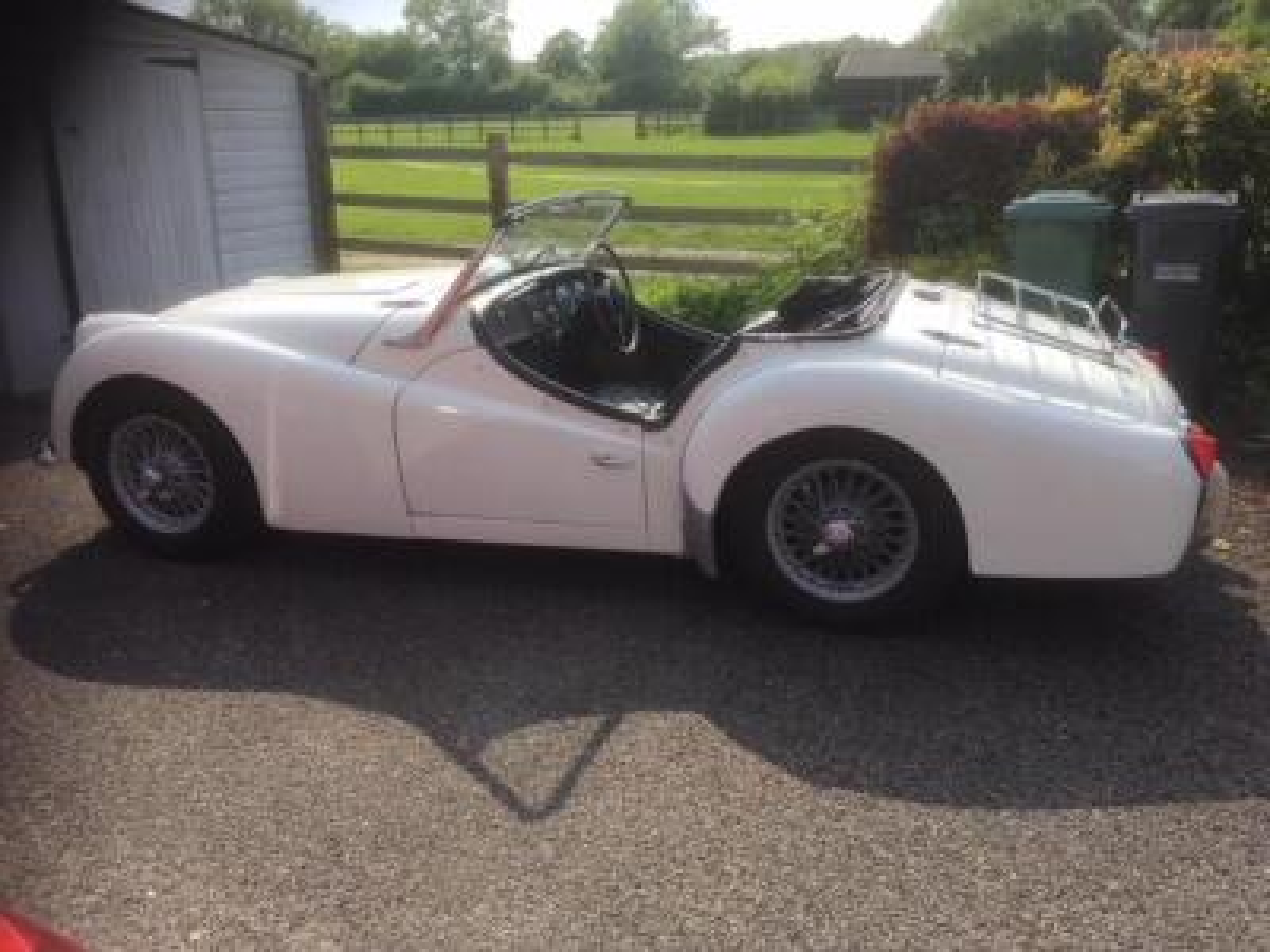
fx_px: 1064
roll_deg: -1.1
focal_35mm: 29
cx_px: 635
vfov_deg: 48.2
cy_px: 476
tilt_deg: -19.1
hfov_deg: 61.7
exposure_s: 1/950
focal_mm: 4.15
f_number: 2.2
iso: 25
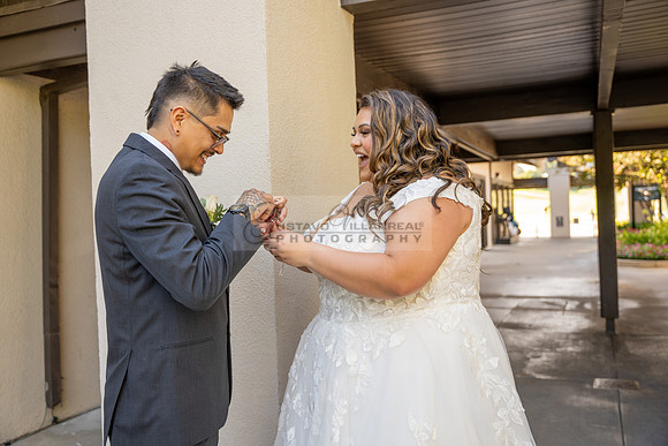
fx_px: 614
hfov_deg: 57.1
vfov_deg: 39.9
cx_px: 334
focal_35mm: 33
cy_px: 223
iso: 125
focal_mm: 33.1
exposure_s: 1/80
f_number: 3.2
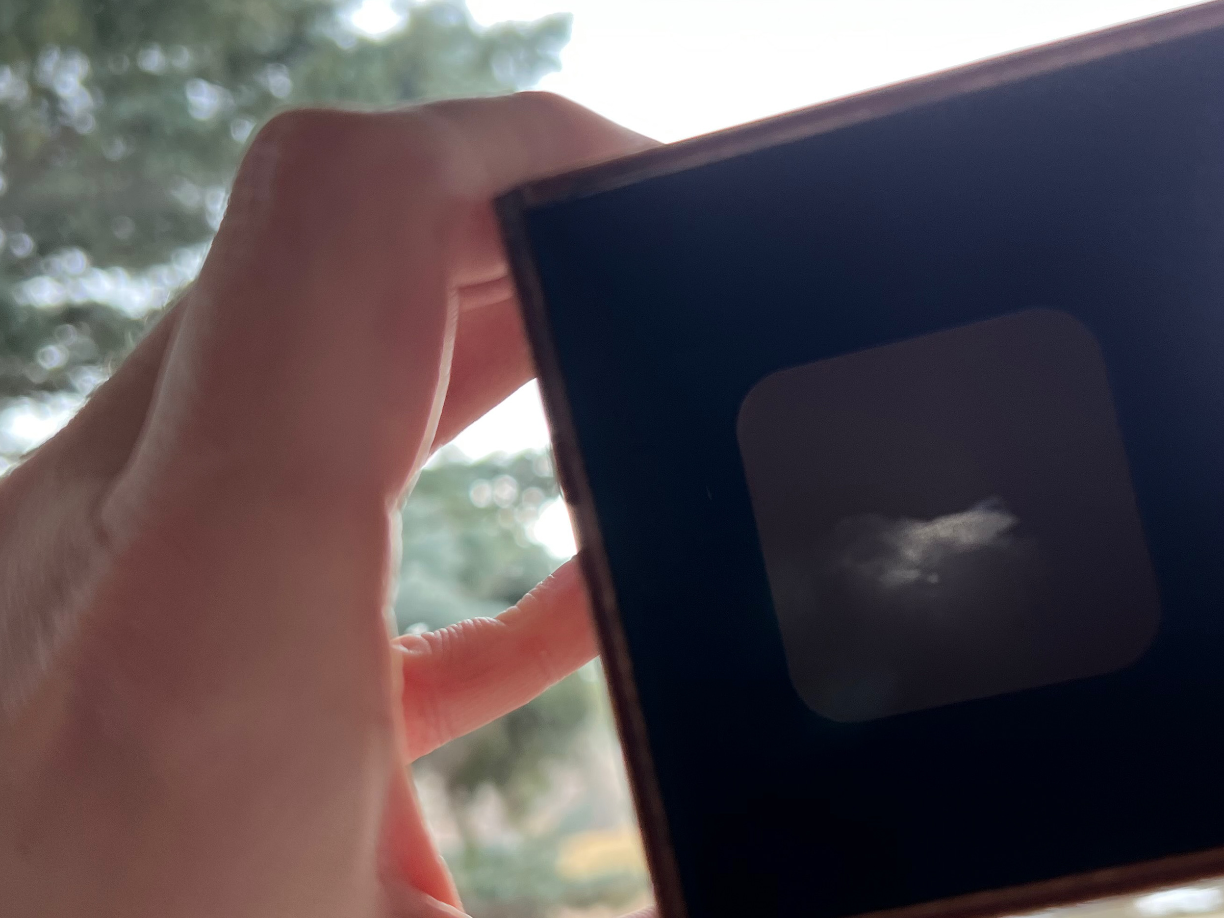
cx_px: 673
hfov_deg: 46.7
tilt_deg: +12.4
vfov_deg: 35.8
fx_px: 1414
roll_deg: +5.6
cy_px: 548
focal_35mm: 40
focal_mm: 5.7
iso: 80
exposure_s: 1/121
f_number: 1.5
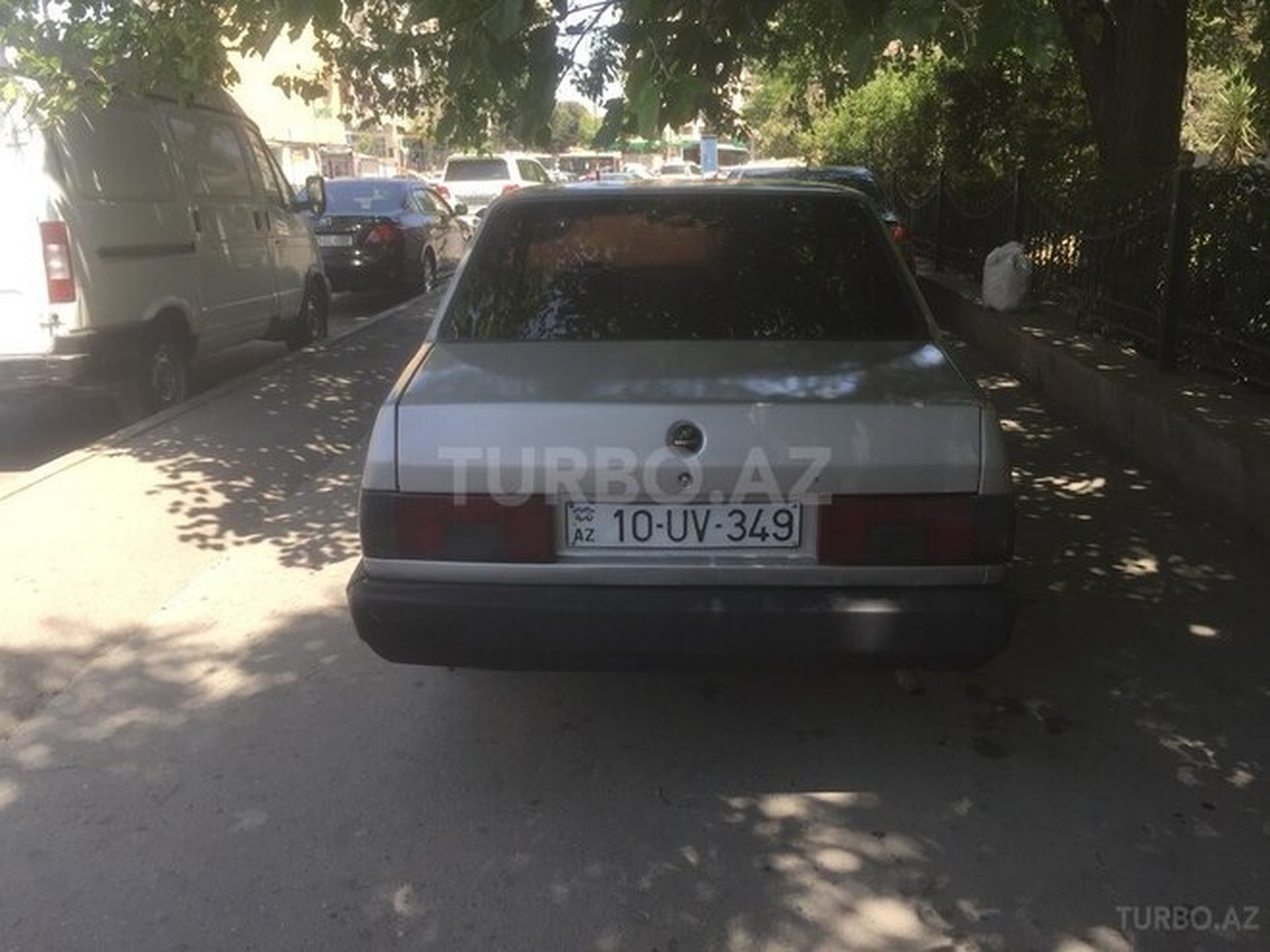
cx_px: 635
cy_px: 476
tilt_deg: -14.0
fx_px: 1064
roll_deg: +2.0
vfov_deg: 48.2
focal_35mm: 29
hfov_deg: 61.7
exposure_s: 1/377
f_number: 2.2
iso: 32
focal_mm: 4.15
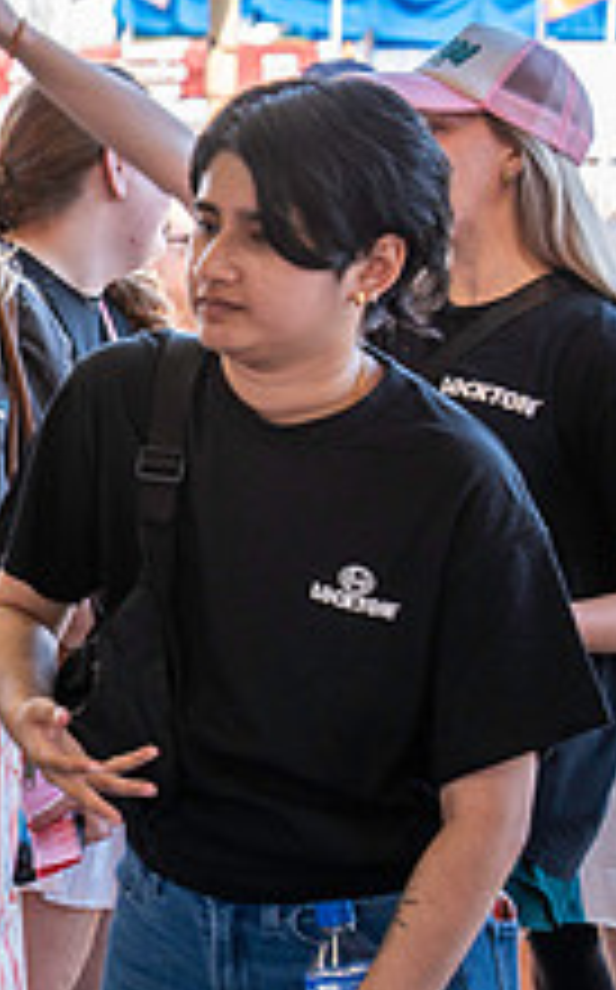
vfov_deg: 12.8
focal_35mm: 164
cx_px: -477
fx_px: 4417
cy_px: 533
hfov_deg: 7.7
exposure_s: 1/200
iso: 160
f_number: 4.5
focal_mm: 61
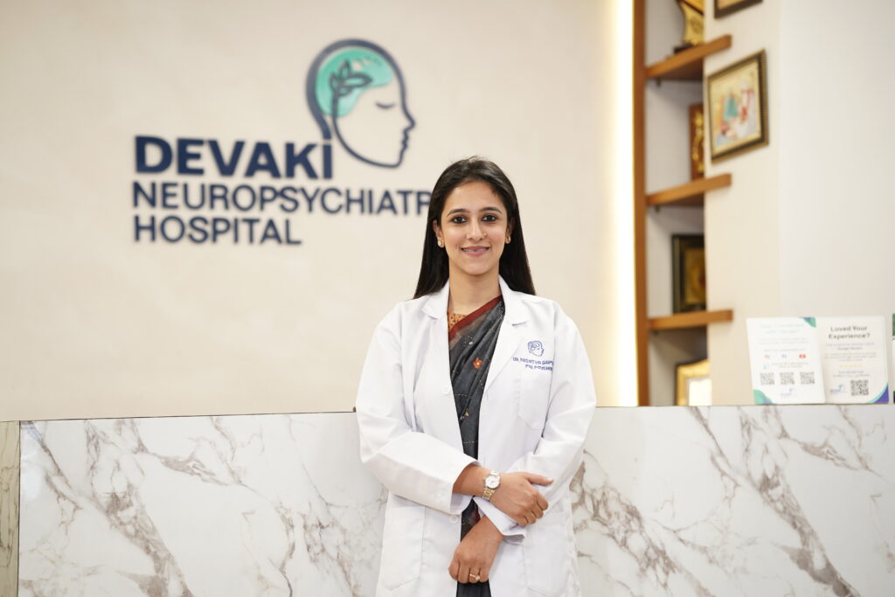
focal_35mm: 85
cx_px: 448
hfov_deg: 23.9
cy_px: 298
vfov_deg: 16.1
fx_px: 2113
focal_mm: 85
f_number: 2.2
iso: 400
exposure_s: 1/125
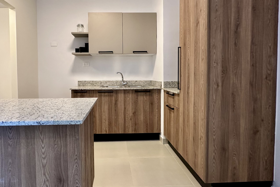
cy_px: 81
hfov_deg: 75.6
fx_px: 179
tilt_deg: -1.6
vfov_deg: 54.9
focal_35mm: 23
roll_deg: -0.2
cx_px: 120
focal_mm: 2.22
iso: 250
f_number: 2.2
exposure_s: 1/60
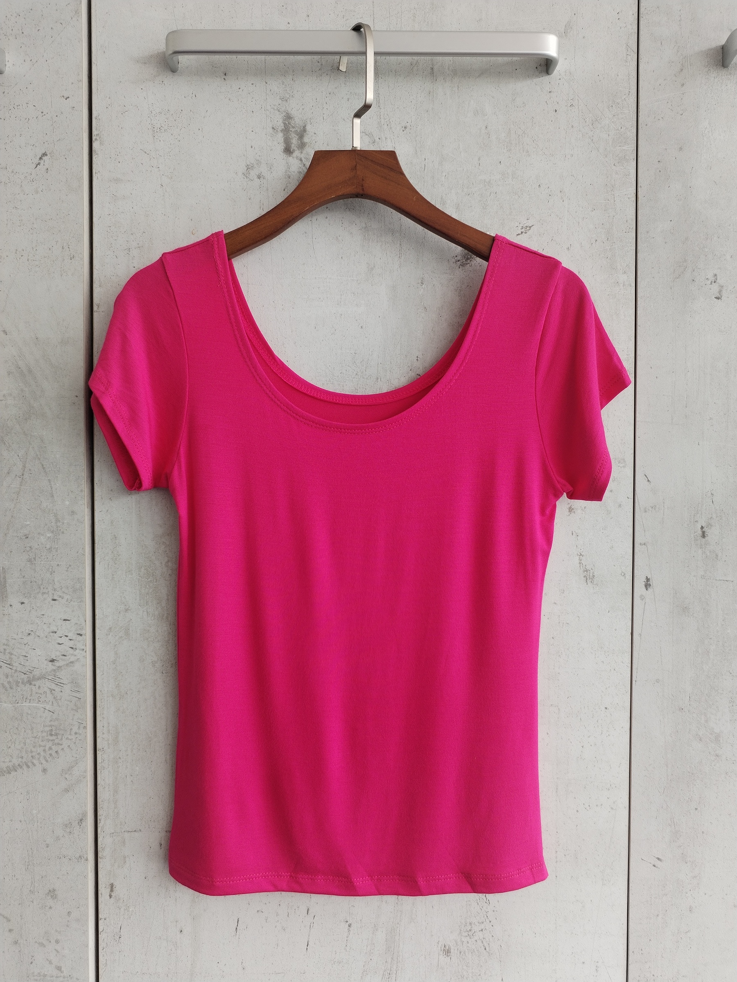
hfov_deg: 48.2
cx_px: 368
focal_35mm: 29
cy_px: 491
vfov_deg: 61.7
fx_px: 823
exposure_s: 1/100
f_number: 1.8
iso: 112
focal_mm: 4.75
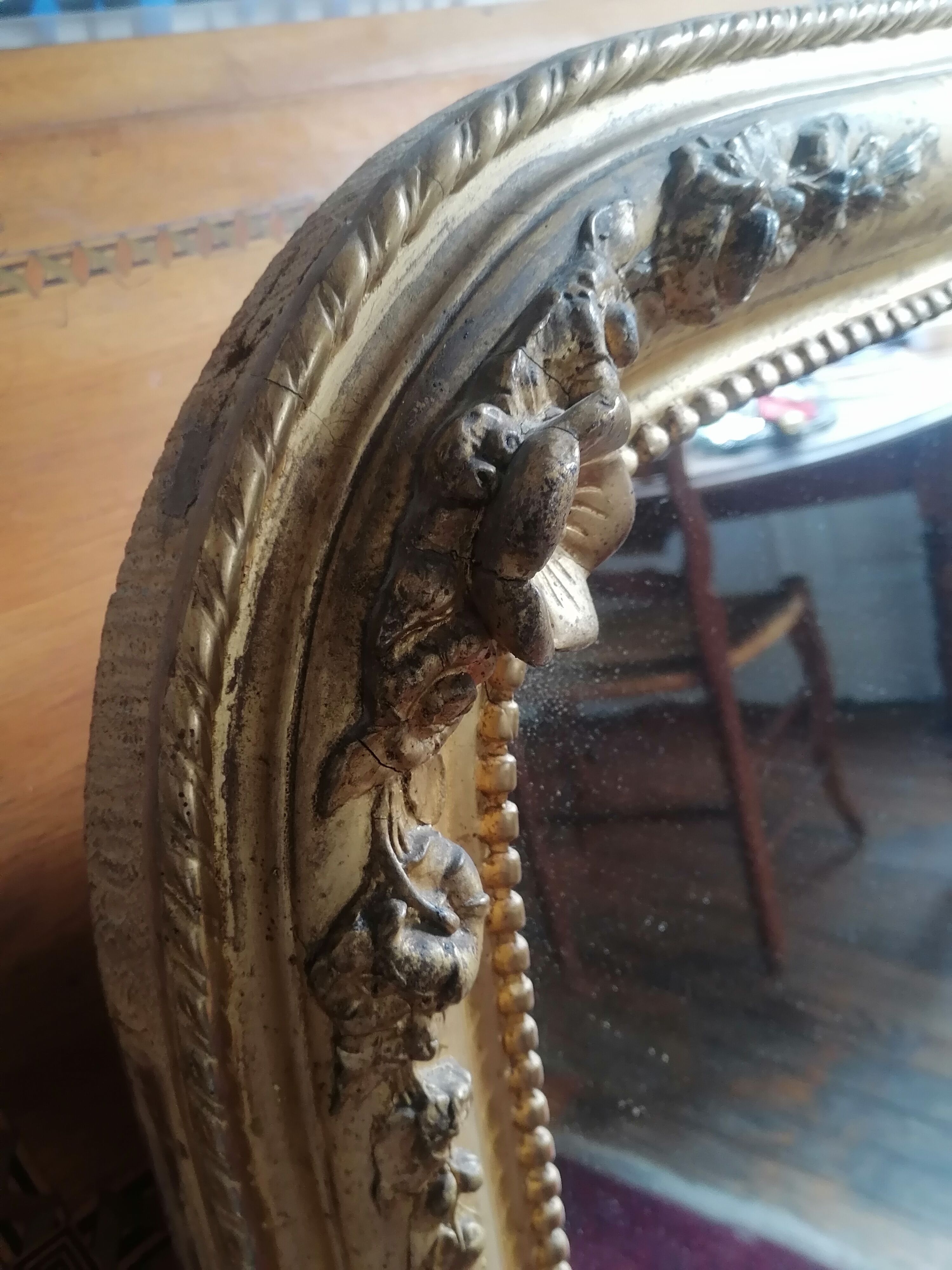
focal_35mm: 35
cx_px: 476
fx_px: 1283
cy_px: 635
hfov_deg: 40.7
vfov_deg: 52.6
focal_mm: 5.3
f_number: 1.8
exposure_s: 1/33.3
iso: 200
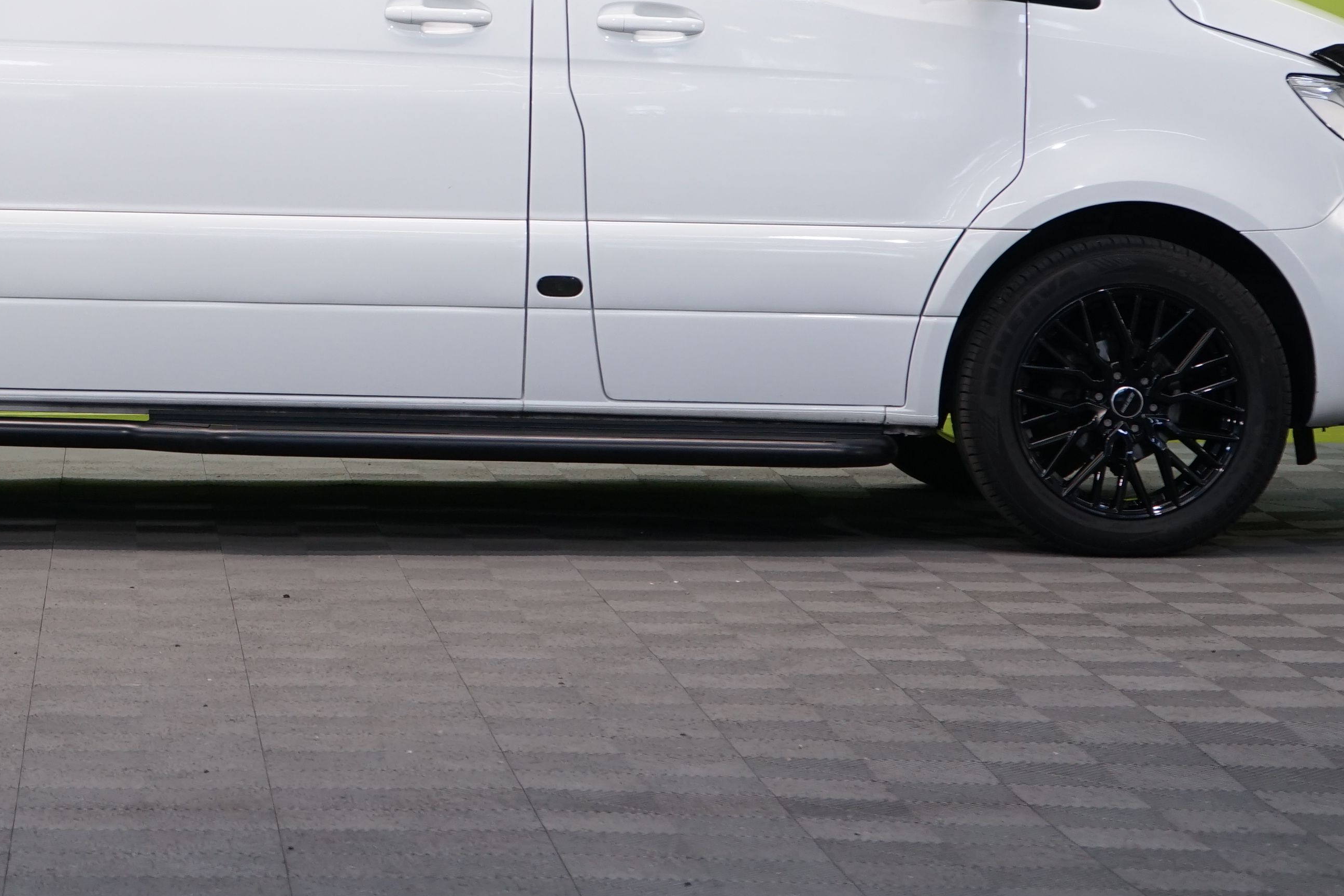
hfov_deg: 17.0
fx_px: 4405
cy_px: 147
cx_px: 38
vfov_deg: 11.6
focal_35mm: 118
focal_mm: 51
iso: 500
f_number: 5.6
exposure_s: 1/30
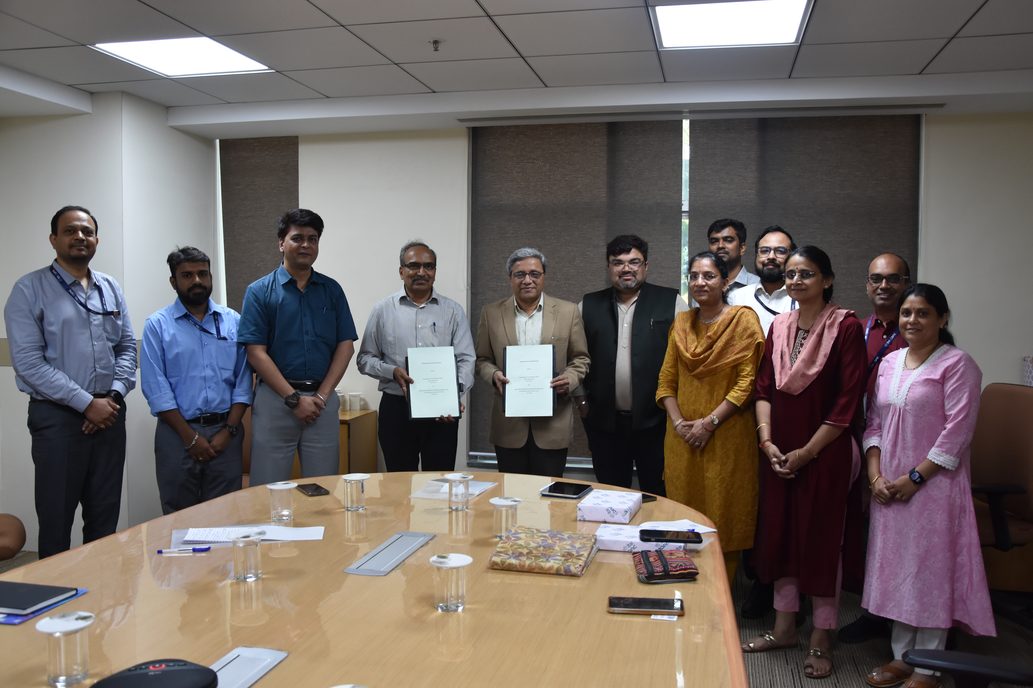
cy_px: 344
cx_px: 516
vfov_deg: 41.7
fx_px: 904
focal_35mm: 32
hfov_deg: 59.5
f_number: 4.5
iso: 800
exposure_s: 1/80
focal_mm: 21
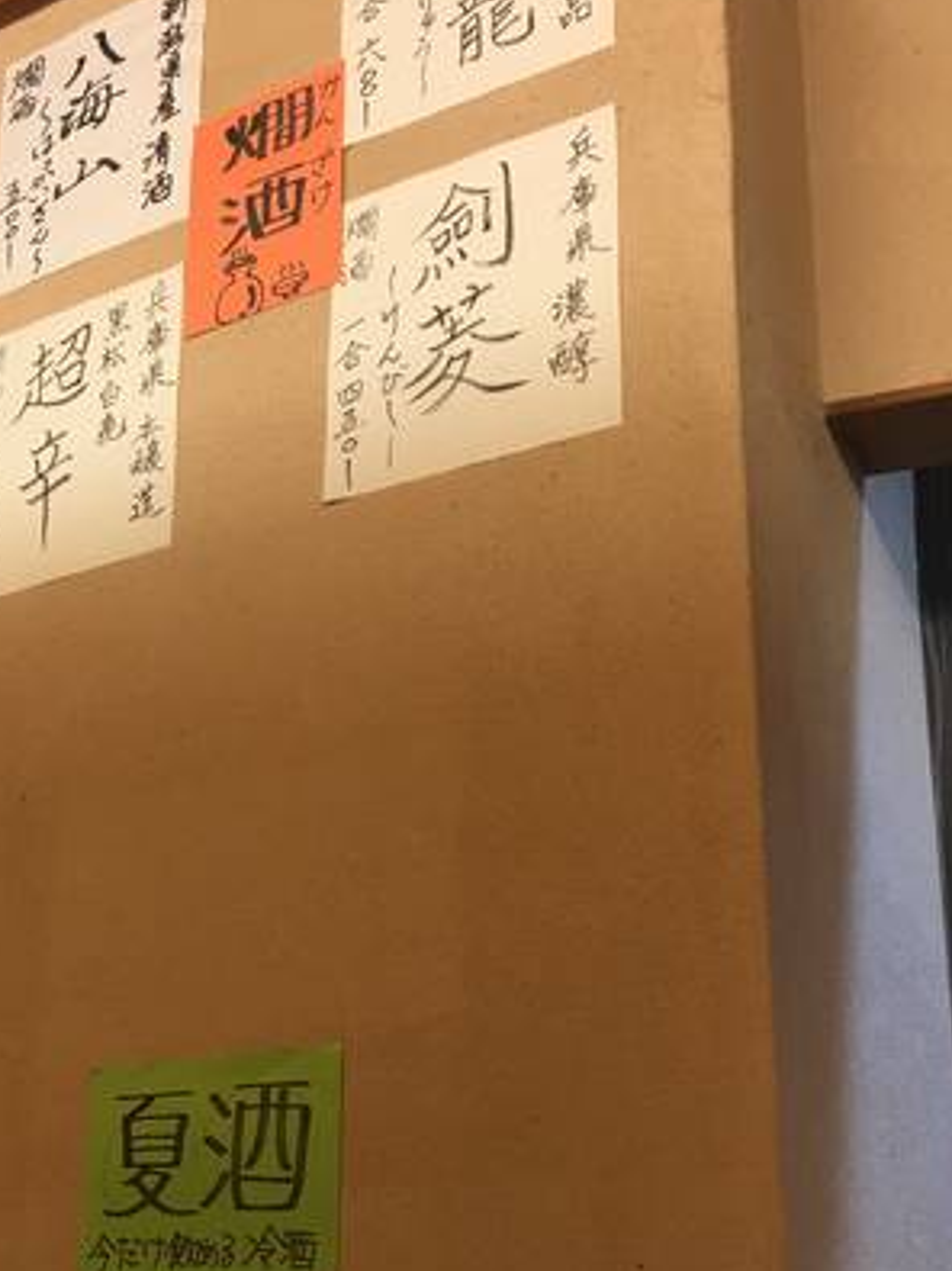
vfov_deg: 40.0
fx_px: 1724
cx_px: 360
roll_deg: -1.6
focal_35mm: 47
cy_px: 827
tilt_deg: +20.6
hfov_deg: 30.7
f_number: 2.2
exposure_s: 1/15
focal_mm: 4.15
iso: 25
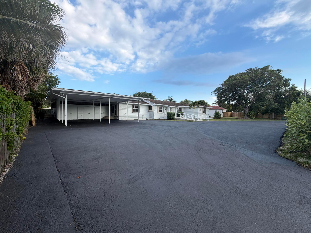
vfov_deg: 85.7
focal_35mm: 14
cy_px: 116
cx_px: 156
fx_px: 126
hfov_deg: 102.1
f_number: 2.2
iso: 40
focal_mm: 2.22
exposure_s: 1/613
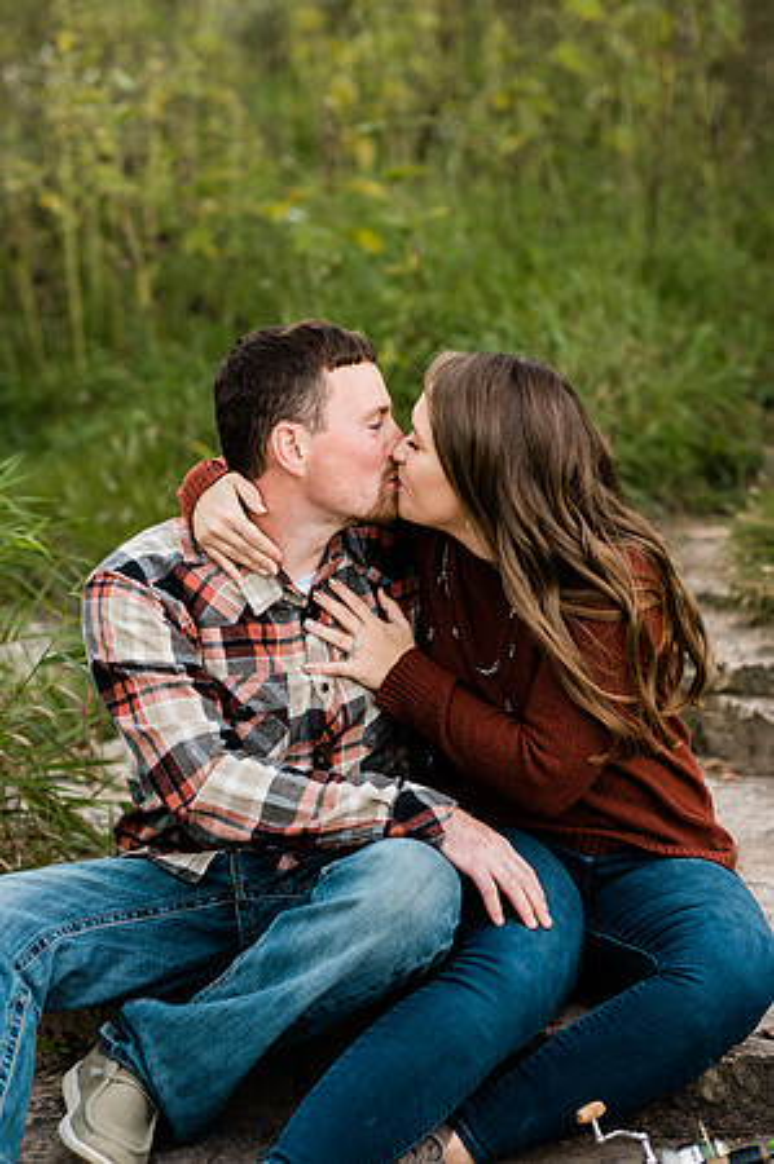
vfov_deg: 23.9
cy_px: 582
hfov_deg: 16.0
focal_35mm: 85
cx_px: 387
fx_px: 2747
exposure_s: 1/200
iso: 500
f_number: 2.5
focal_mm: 85
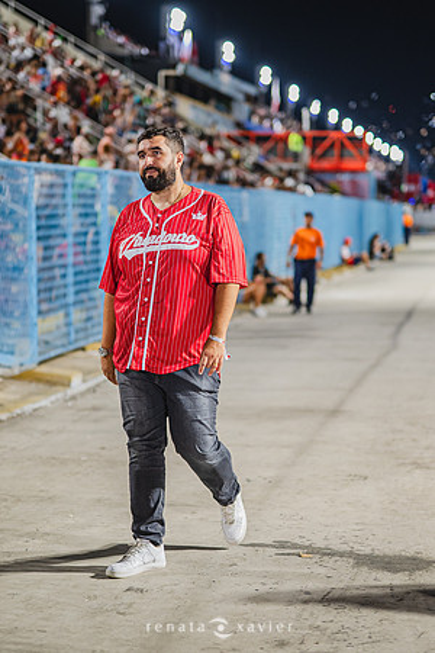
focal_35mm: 75
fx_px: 1359
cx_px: 218
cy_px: 326
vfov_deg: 27.0
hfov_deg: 18.2
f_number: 1.2
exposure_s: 1/800
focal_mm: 50
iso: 1600
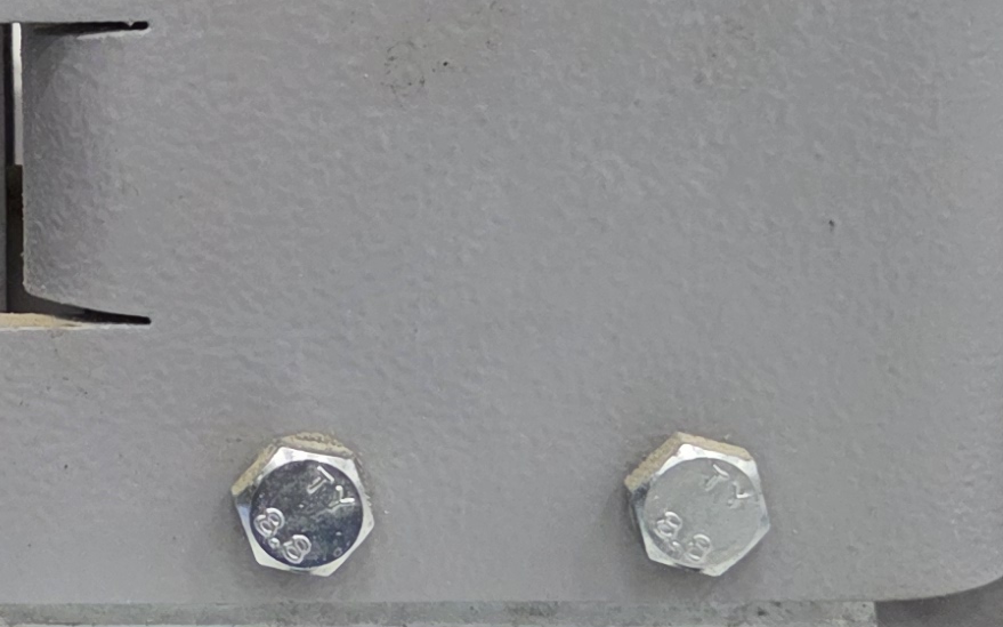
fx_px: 3034
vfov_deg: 11.7
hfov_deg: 18.2
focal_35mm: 111
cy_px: 101
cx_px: -27
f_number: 1.8
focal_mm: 5.4
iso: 400
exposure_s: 1/100
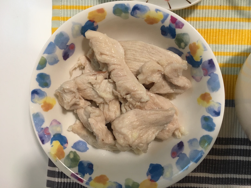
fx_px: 210
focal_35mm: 29
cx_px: 126
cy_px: 94
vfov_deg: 48.2
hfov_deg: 61.7
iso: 100
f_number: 2.2
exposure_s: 1/33
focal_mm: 4.15
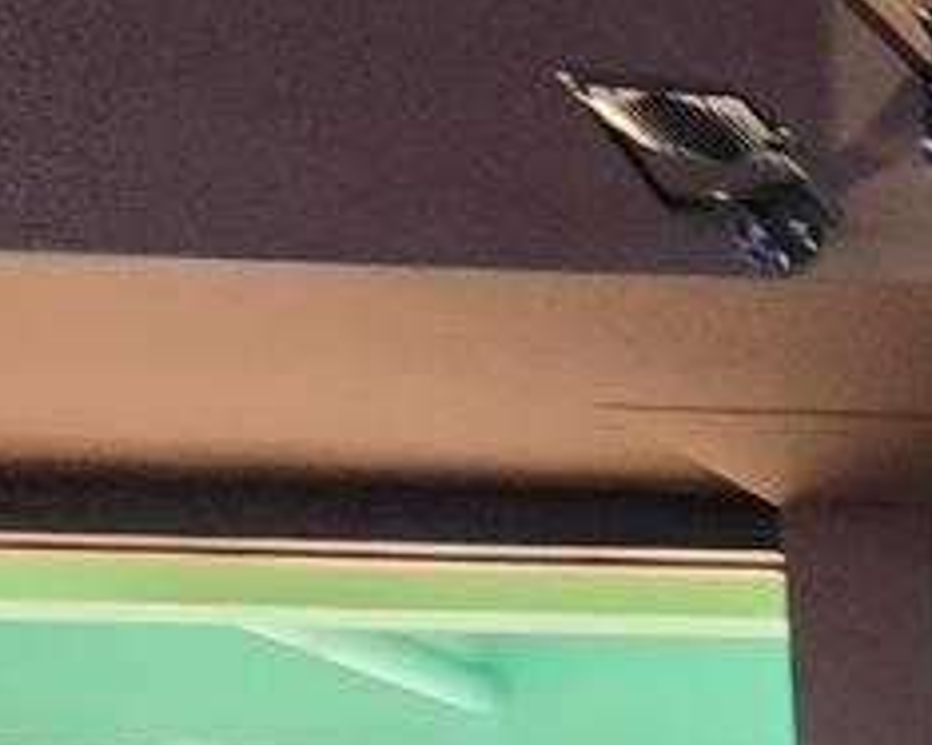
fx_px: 1792
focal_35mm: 65
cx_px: 2378
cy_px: 1530
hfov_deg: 14.1
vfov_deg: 16.8
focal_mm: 2.2
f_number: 1.9
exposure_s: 1/40
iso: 1000
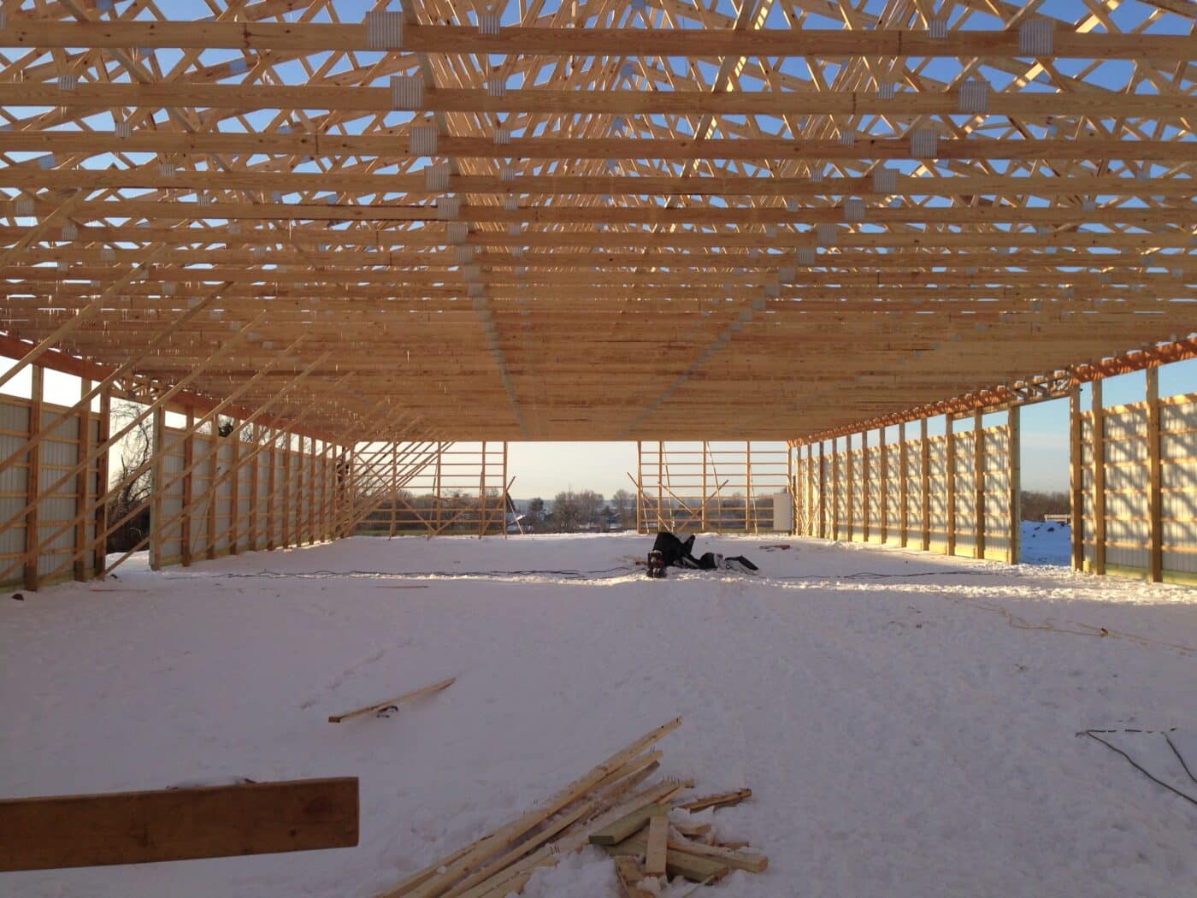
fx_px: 1141
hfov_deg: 55.4
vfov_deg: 42.9
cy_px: 449
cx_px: 598
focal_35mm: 33
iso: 50
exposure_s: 1/889
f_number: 2.4
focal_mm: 4.12
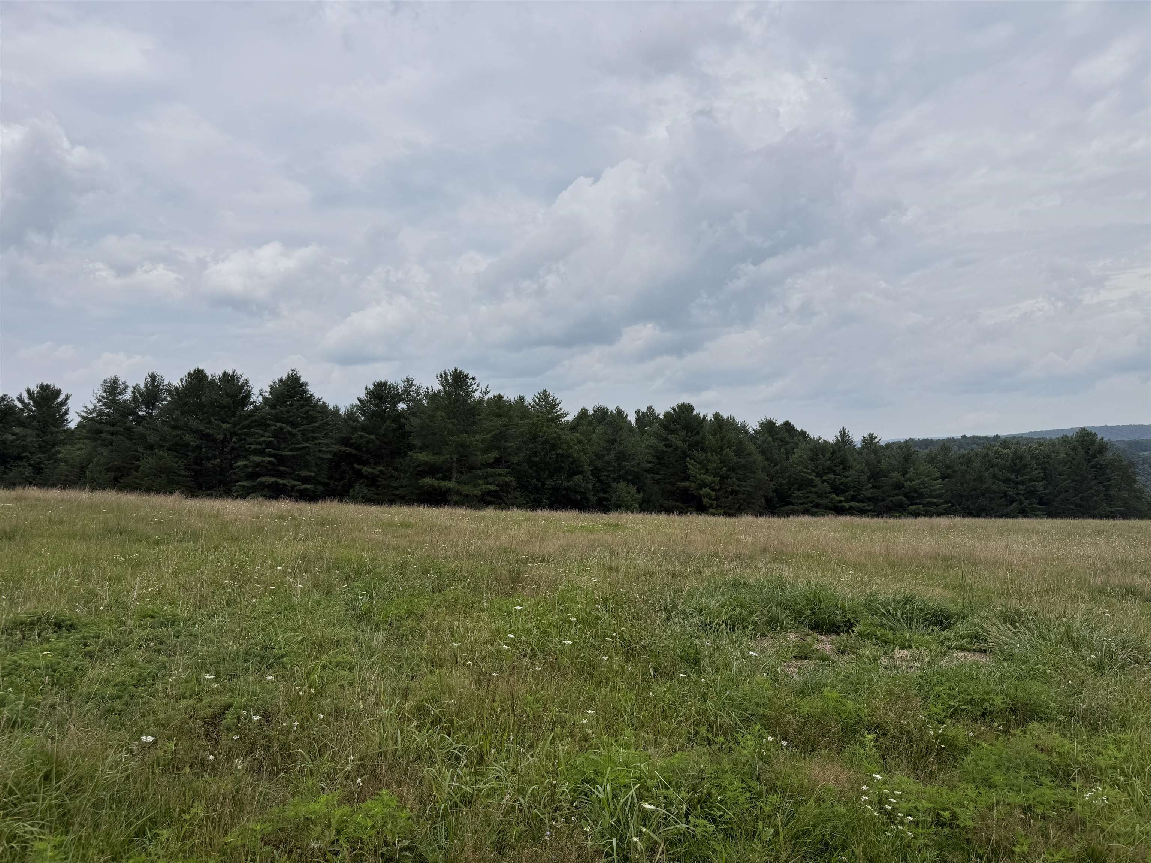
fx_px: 798
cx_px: 576
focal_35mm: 24
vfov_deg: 56.8
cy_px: 432
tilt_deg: +2.4
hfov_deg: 71.6
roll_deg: -4.8
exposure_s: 1/8130
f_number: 1.78
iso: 80
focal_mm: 6.76
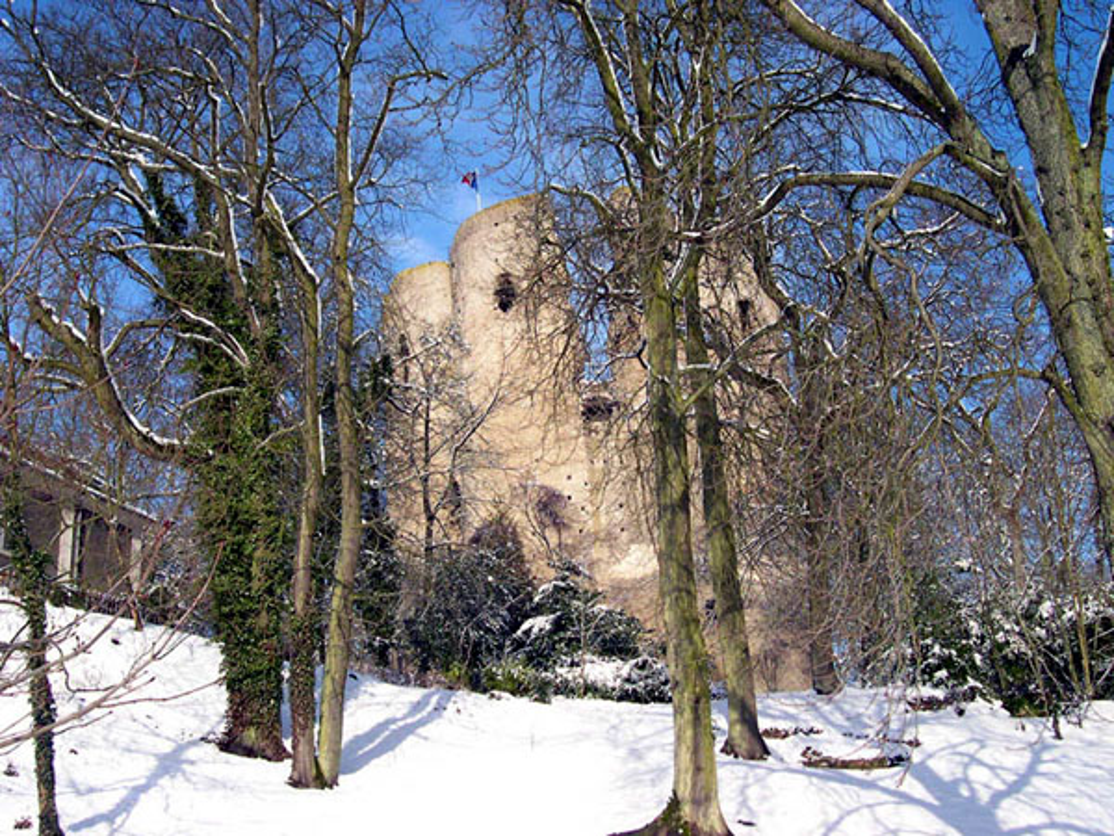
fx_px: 1223
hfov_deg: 49.0
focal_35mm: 38
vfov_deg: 37.7
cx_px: 557
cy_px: 418
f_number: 7.6
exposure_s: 1/152
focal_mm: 8
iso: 100
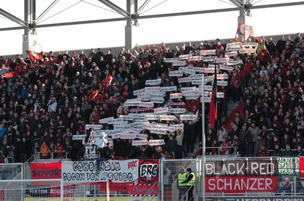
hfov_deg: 13.4
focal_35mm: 153
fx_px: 1290
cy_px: 100
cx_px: 152
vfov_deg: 8.9
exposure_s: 1/2000
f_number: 5
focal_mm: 102
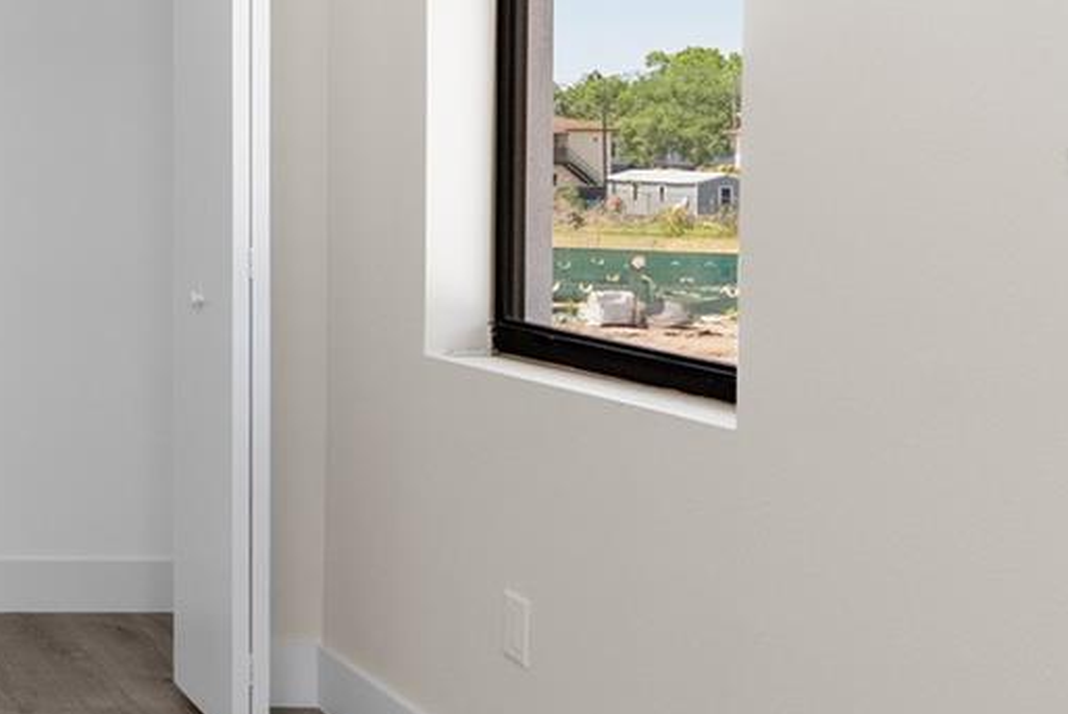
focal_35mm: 53
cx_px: -412
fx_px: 1574
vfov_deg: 25.2
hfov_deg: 28.6
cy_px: 160
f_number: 8
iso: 400
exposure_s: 1/15
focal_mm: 17
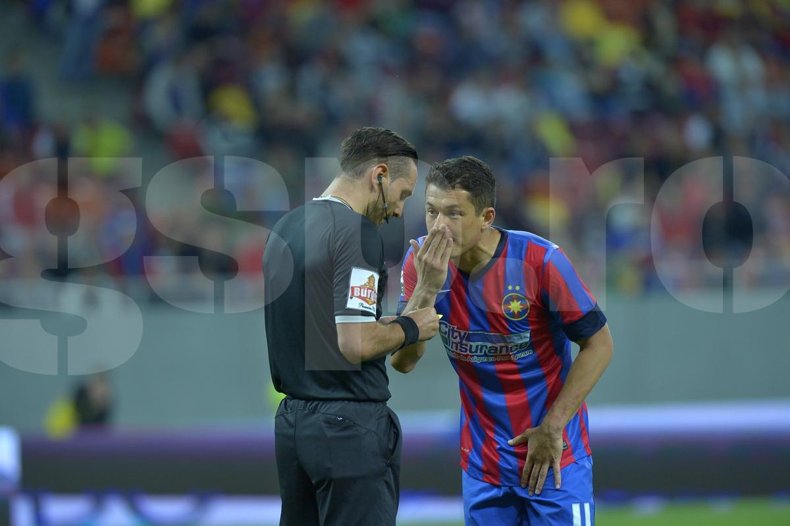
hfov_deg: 5.2
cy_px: 263
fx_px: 8774
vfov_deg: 3.4
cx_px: 395
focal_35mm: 400
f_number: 4
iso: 1250
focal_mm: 400
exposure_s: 1/800
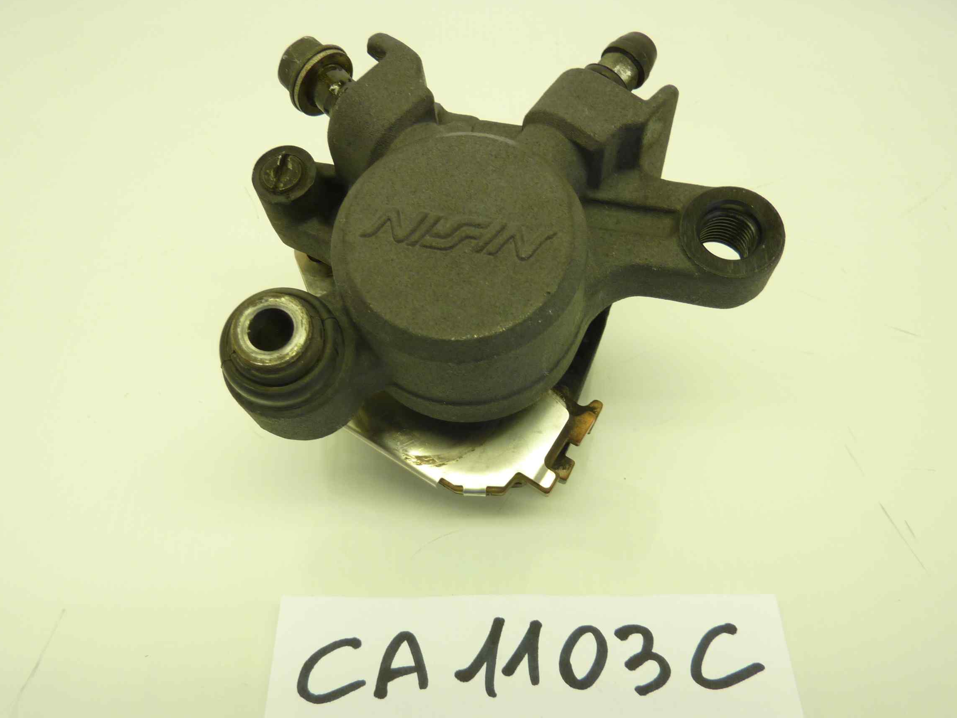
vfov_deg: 49.7
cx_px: 459
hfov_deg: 63.4
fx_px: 774
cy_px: 386
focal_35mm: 28
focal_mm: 4.1
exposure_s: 1/25
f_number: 3.3
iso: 80
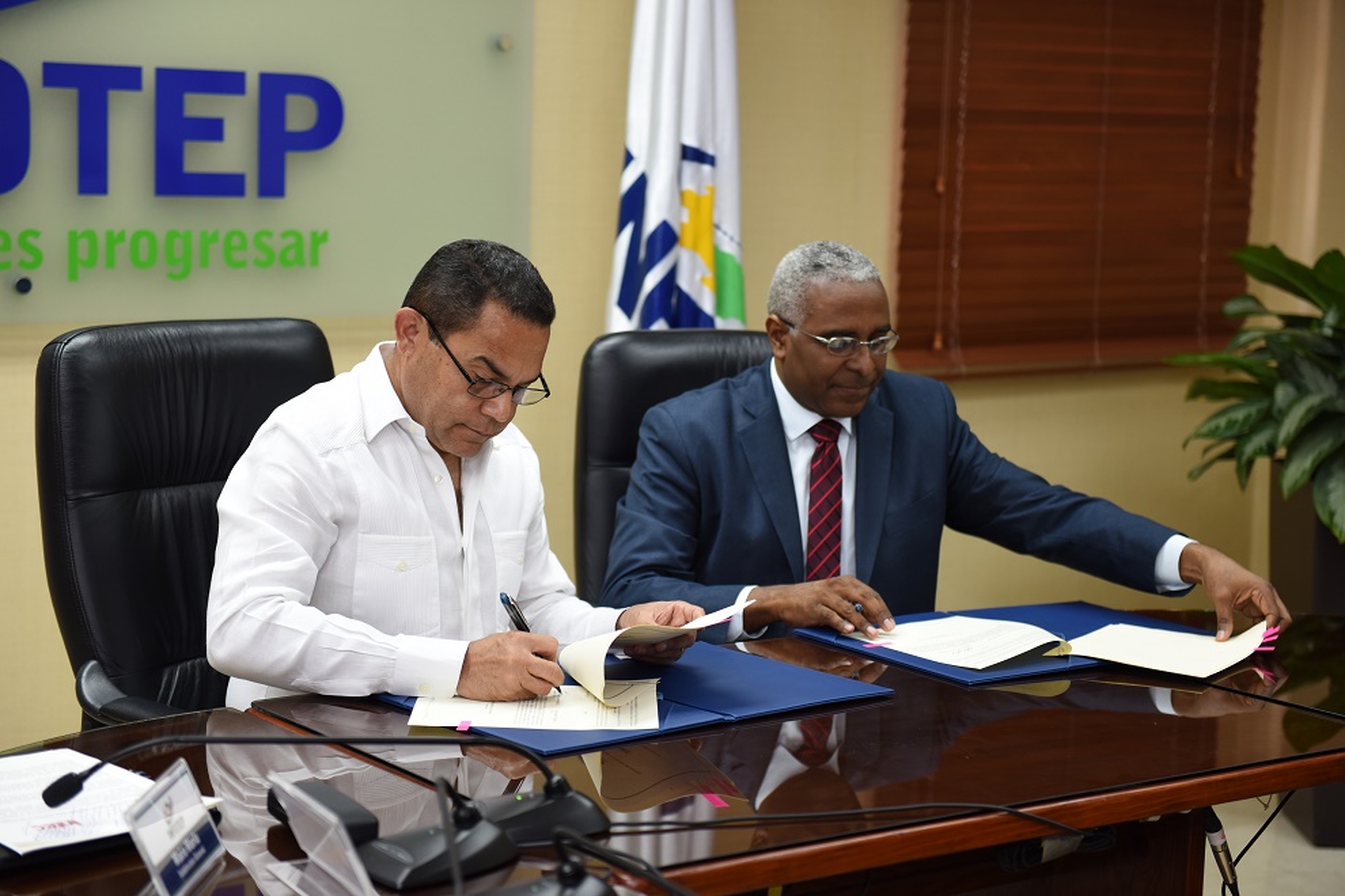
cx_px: 672
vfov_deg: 19.5
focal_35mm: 70
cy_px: 448
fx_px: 2615
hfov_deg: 28.8
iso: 500
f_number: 2.8
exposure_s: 1/100
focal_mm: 70
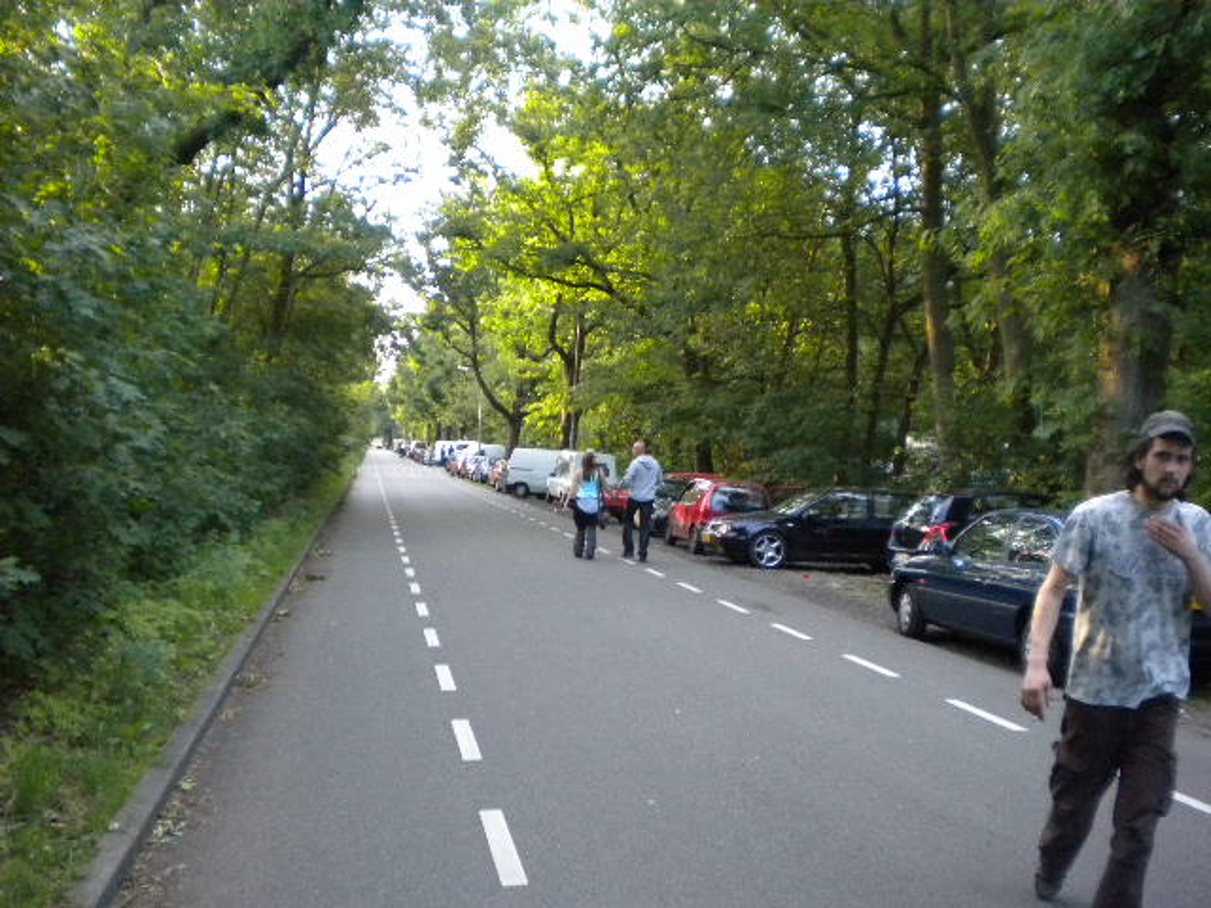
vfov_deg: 40.7
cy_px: 454
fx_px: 1224
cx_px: 606
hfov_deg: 52.6
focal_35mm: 35
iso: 400
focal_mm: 6.3
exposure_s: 1/112
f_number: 3.1
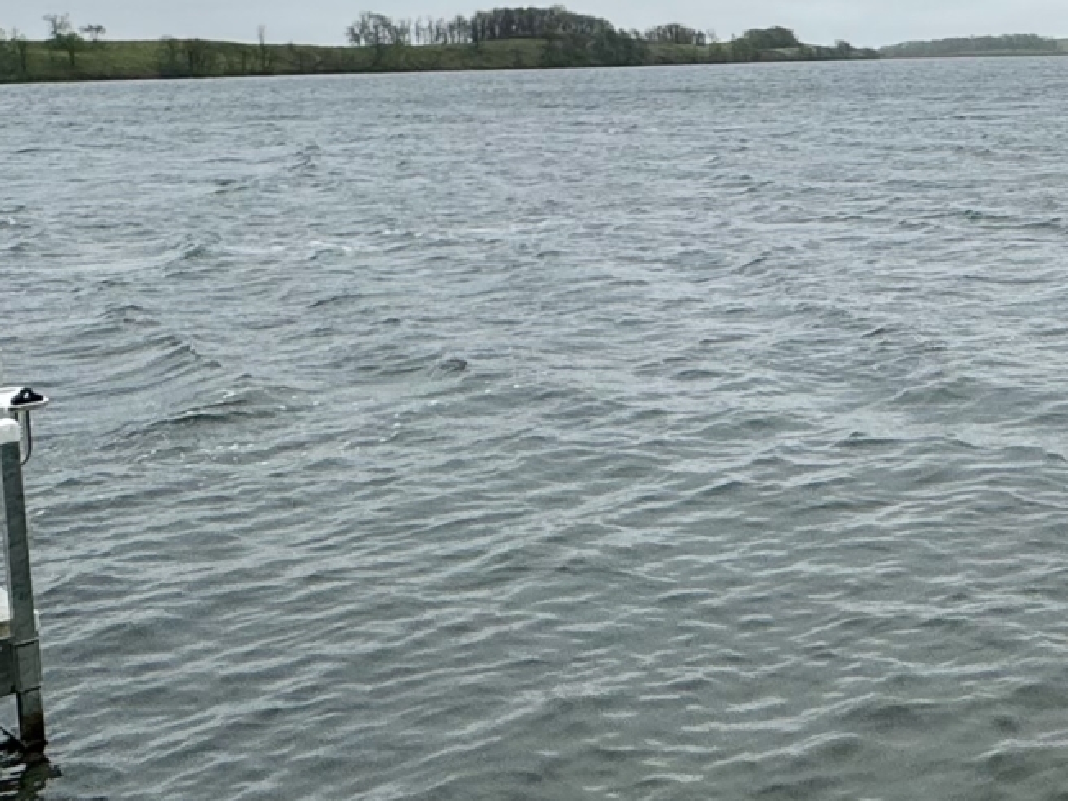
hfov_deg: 33.3
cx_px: 942
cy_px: 124
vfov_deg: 25.9
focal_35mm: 55
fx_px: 1697
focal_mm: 2.22
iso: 50
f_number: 2.2
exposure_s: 1/1567
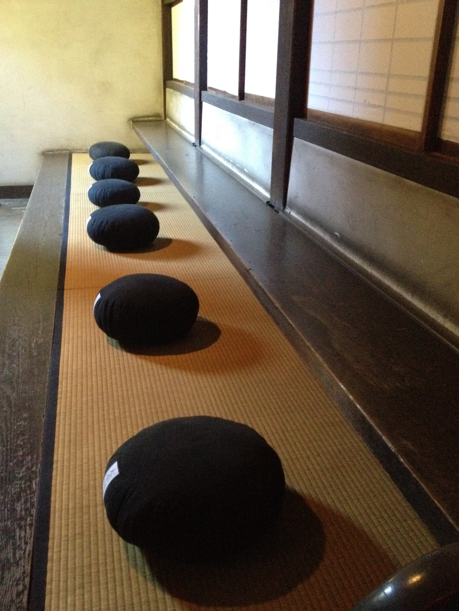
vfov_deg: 52.6
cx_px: 230
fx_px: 619
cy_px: 306
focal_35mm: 35
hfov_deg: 40.7
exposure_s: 1/15
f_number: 2.4
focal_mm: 4.28
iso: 800
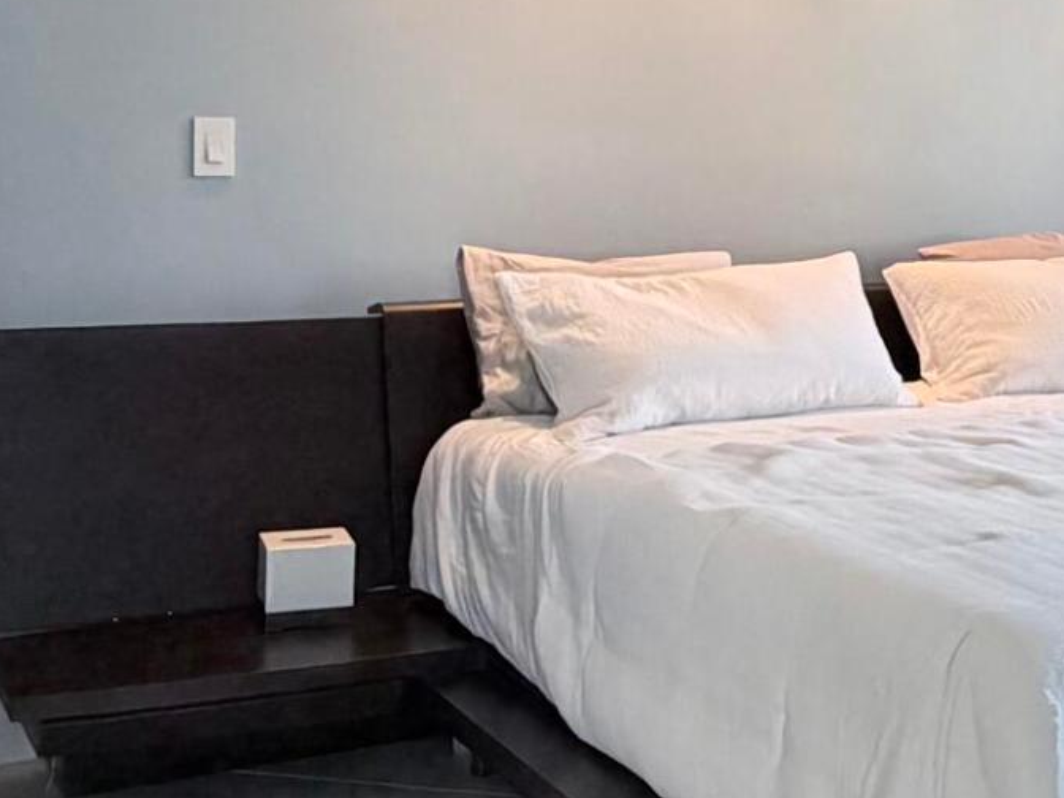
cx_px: 1074
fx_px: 1844
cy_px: 179
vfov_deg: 24.1
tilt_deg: -0.7
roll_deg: -0.6
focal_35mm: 60
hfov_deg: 29.9
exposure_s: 1/120
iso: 250
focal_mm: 2.22
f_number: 2.2
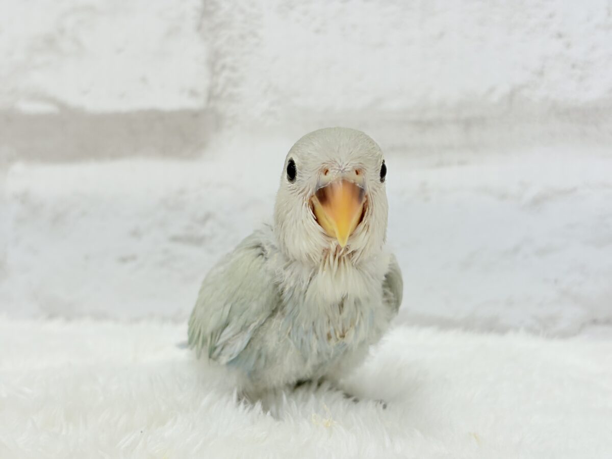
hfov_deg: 36.8
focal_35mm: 52
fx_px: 919
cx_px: 306
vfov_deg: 28.0
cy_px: 230
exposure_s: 1/100
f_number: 1.6
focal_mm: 5.96
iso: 64
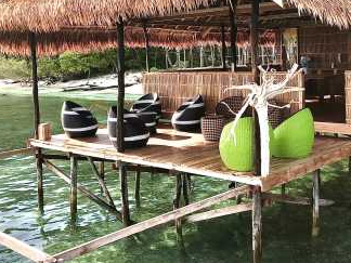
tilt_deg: -0.2
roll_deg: +1.7
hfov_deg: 40.0
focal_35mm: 46
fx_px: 466
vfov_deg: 31.0
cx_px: 266
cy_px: 68
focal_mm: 3.99
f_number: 1.8
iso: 20
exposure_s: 1/725
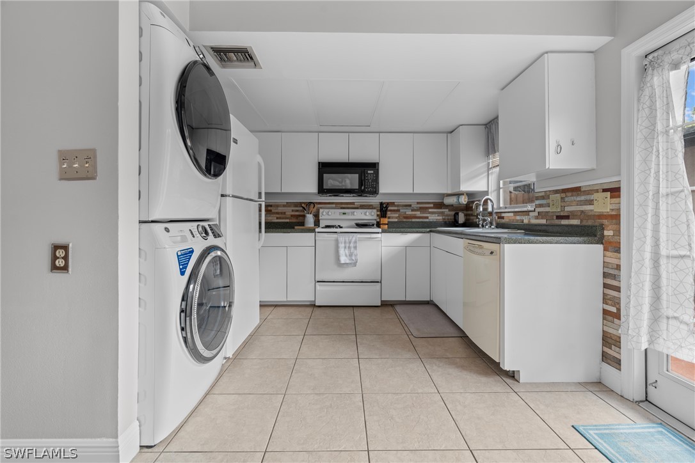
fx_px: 309
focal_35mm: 16
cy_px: 232
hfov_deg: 96.7
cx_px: 348
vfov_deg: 73.7
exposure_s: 1/2.5
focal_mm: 16
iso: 50
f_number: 8
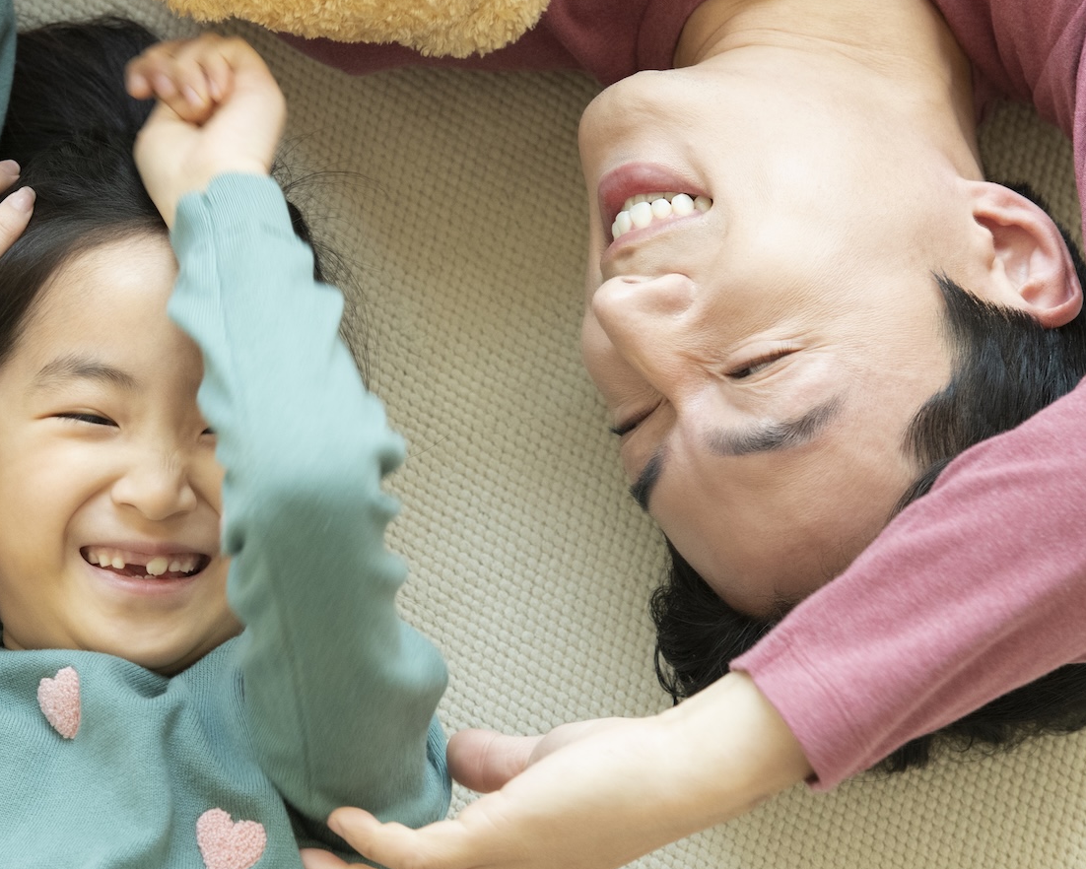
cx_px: 233
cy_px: 334
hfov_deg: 5.9
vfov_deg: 4.7
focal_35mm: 330
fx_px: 10609
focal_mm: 155
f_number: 5
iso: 1000
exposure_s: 1/160
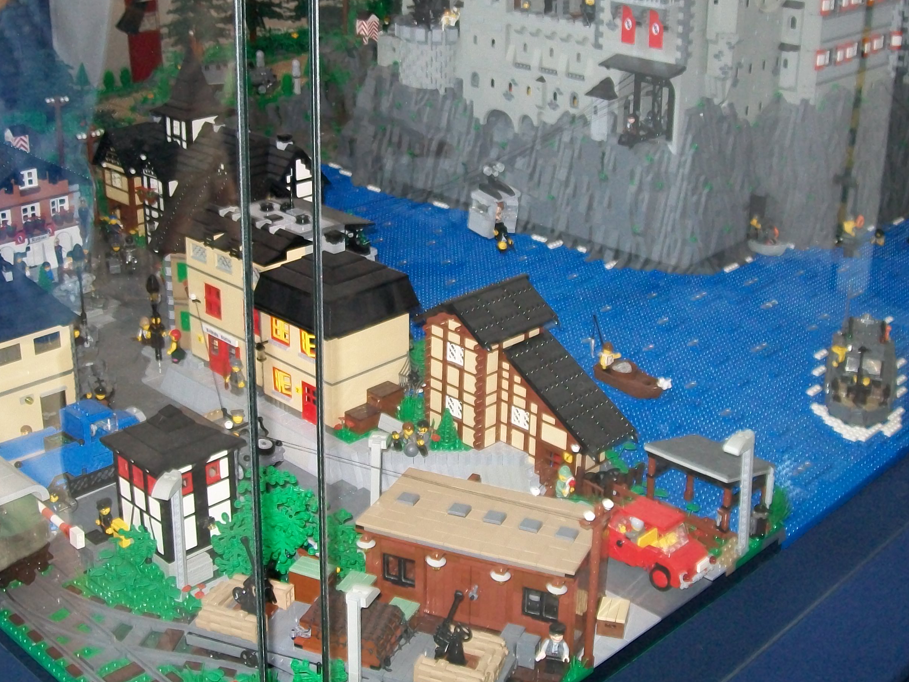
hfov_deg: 38.8
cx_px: 381
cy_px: 246
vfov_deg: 29.5
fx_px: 1287
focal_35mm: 49
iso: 160
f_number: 2.7
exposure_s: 1/30
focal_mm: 6
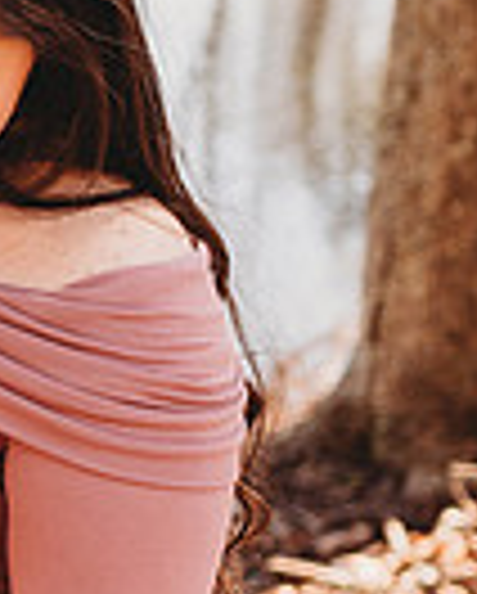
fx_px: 1743
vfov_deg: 19.2
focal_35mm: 99
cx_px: -432
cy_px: 475
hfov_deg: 13.6
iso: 100
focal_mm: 24
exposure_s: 1/250
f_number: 2.2
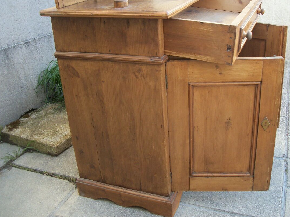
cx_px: 164
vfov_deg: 37.6
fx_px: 318
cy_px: 92
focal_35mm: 38
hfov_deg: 48.9
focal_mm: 5.7
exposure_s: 1/80
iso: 80
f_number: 2.9
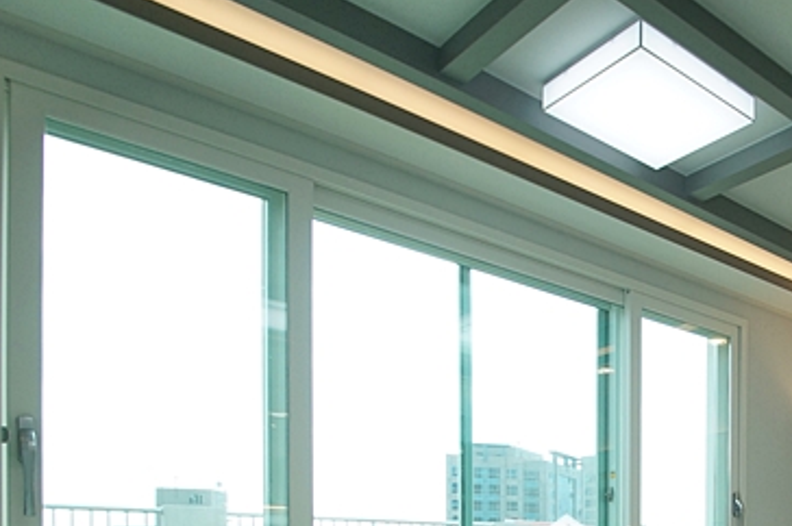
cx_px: 785
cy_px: 561
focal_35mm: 33
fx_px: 725
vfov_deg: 35.0
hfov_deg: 47.8
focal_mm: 10
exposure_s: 1/640
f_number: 4
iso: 400
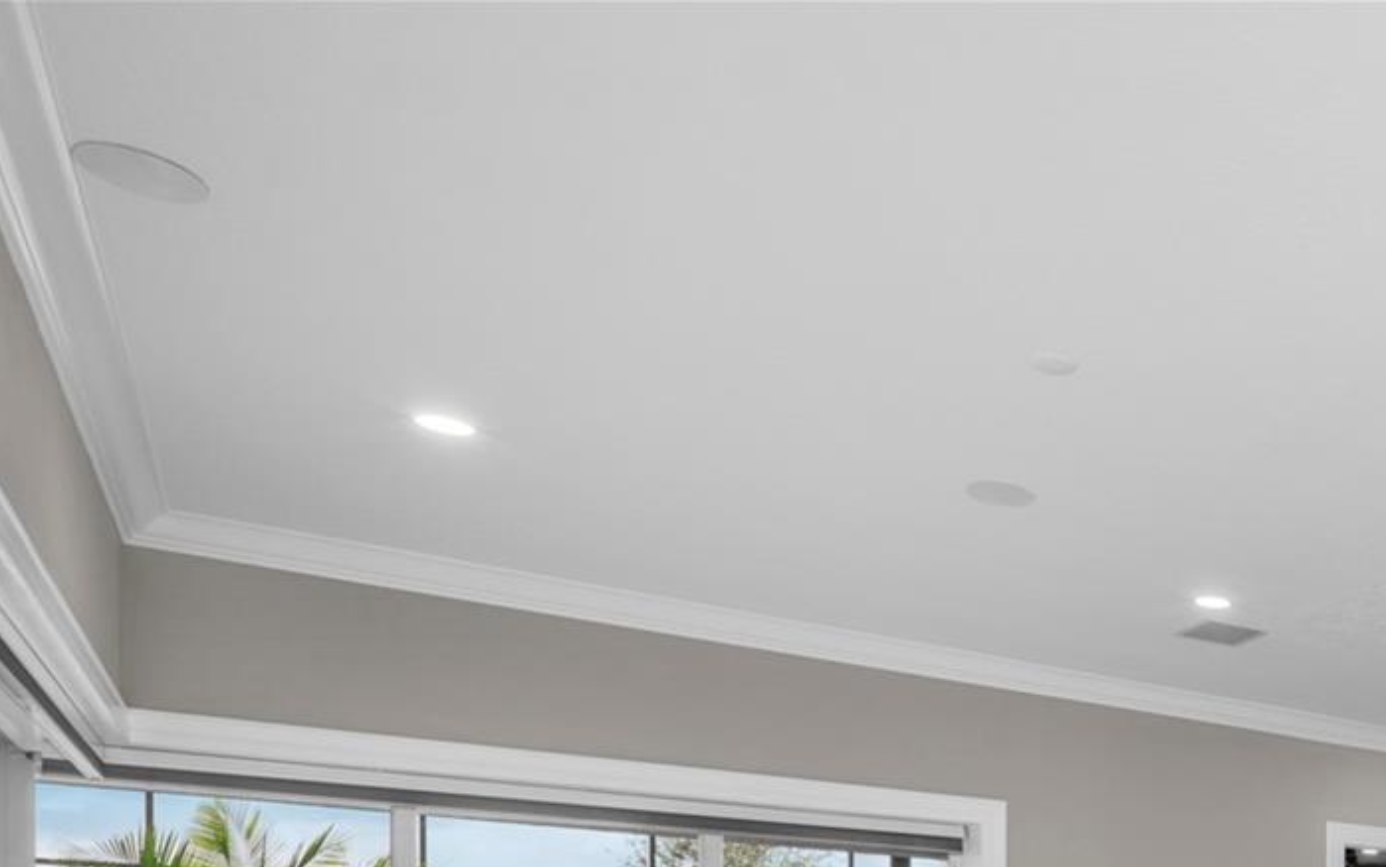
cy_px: 1055
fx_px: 1322
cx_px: 1517
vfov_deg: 30.5
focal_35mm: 35
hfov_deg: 43.3
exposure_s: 1
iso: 100
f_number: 7.1
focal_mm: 10
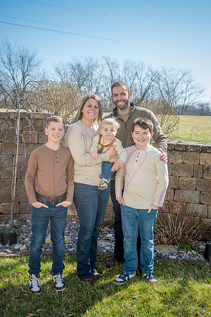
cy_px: 158
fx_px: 422
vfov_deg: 41.1
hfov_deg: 28.1
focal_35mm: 48
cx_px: 106
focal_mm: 48
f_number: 6.3
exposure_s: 1/640
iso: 400
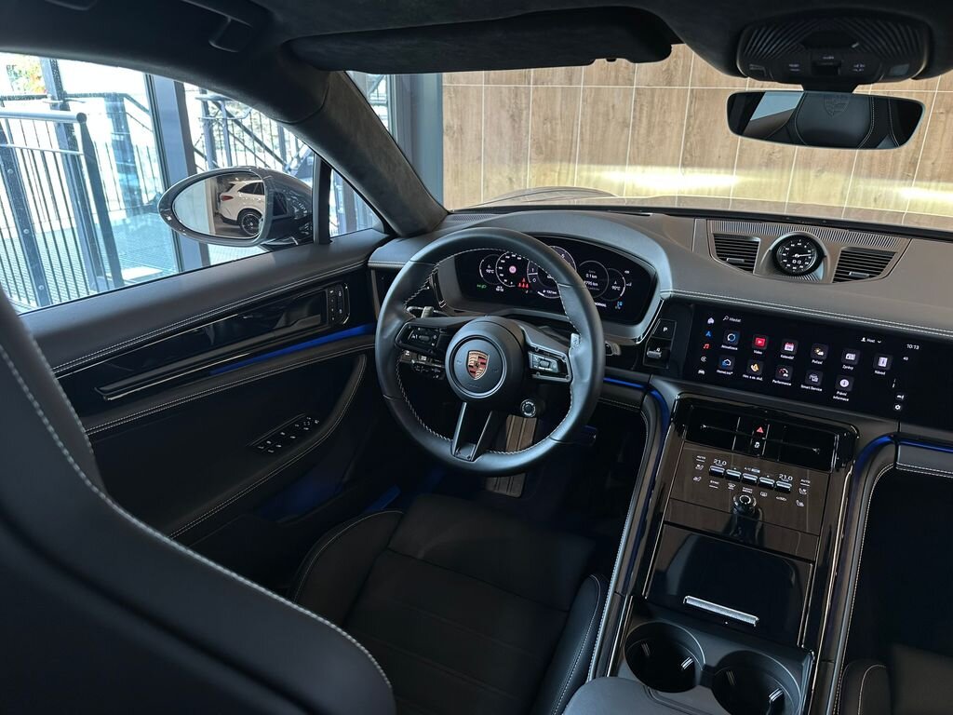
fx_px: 661
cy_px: 358
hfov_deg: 71.6
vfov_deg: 56.8
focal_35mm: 24
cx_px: 476
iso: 125
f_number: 1.78
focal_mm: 6.86
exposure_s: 1/50
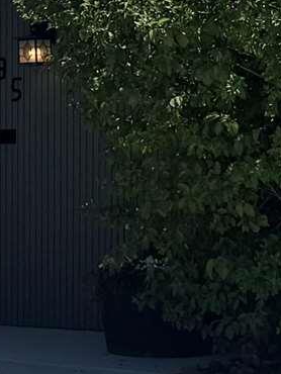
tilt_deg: -0.4
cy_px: 189
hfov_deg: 7.4
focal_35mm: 199
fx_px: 2151
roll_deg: -0.2
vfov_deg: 9.9
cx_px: -120
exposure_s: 1/7937
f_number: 1.78
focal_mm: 6.76
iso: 80
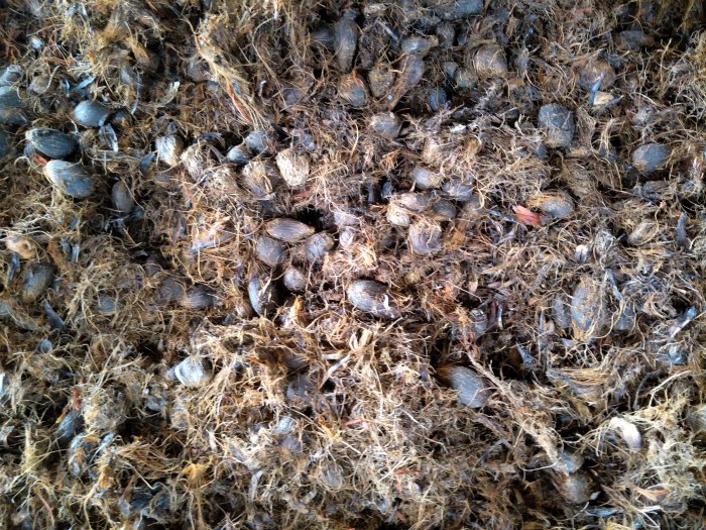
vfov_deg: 56.8
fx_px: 489
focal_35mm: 24
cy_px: 265
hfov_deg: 71.6
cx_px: 353
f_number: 1.7
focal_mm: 4.1
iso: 425
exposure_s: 1/14
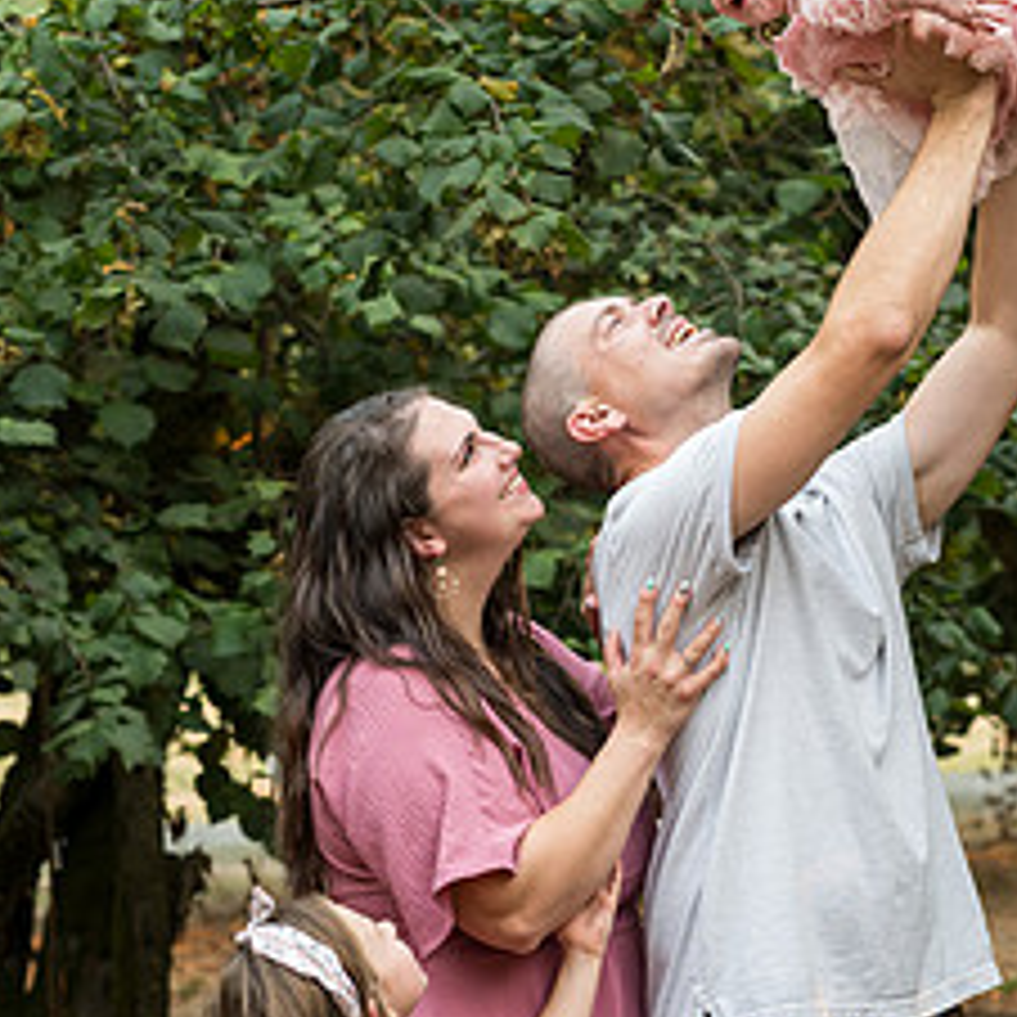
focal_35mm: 144
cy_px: 432
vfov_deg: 12.1
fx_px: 4786
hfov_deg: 12.1
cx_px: 634
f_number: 5
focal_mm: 85
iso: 640
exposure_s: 1/400
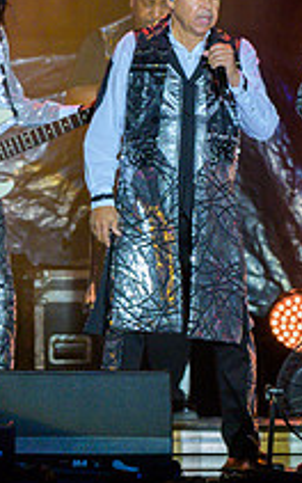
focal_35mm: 1050
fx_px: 13818
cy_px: -13
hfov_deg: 1.3
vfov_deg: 2.0
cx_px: 219
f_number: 6.3
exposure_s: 1/400
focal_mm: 300
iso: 4000
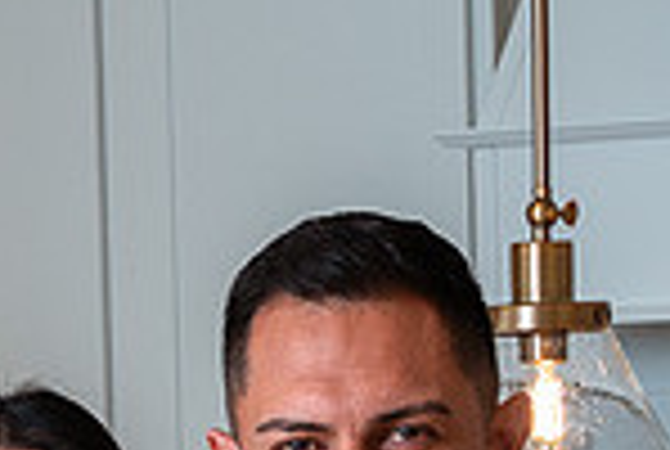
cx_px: -211
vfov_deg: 5.0
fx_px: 5072
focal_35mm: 272
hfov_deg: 7.5
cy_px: 862
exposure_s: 1/125
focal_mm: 70
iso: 320
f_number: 10
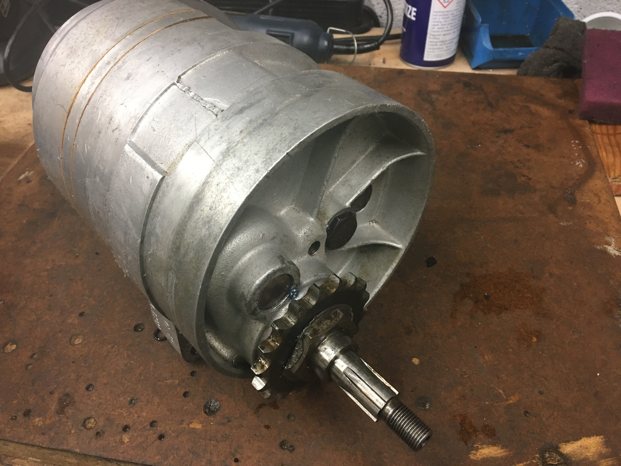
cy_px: 233
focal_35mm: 29
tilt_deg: -45.0
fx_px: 520
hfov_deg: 61.7
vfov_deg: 48.2
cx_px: 310
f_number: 2.2
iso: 125
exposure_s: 1/33
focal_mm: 4.15
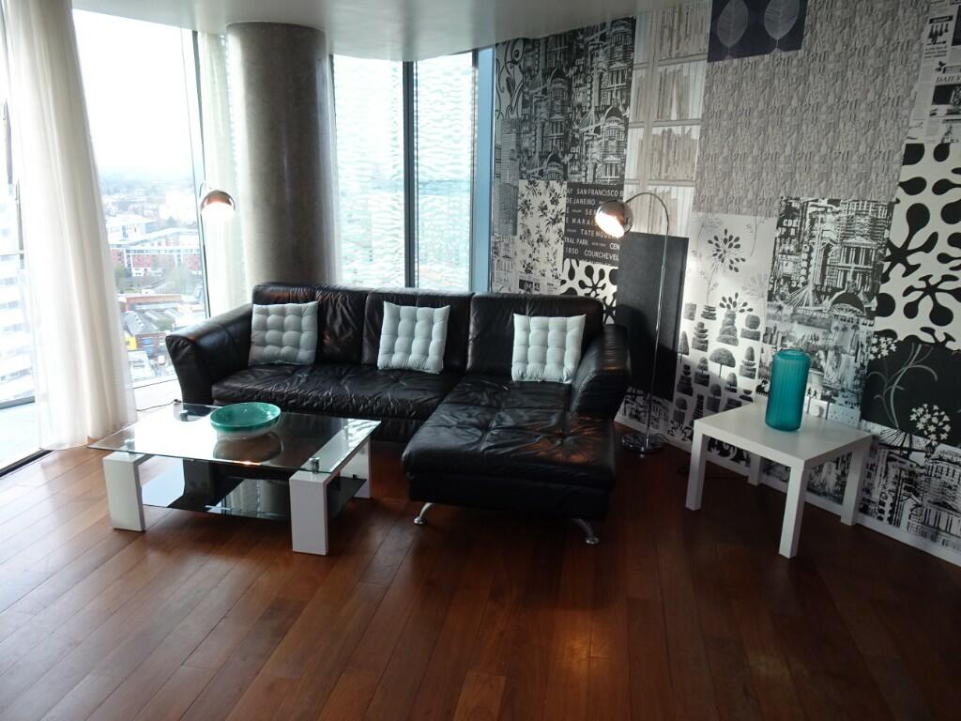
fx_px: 666
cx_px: 480
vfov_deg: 56.8
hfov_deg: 71.6
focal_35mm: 24
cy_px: 360
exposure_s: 1/30
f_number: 3.5
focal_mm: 4.1
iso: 100
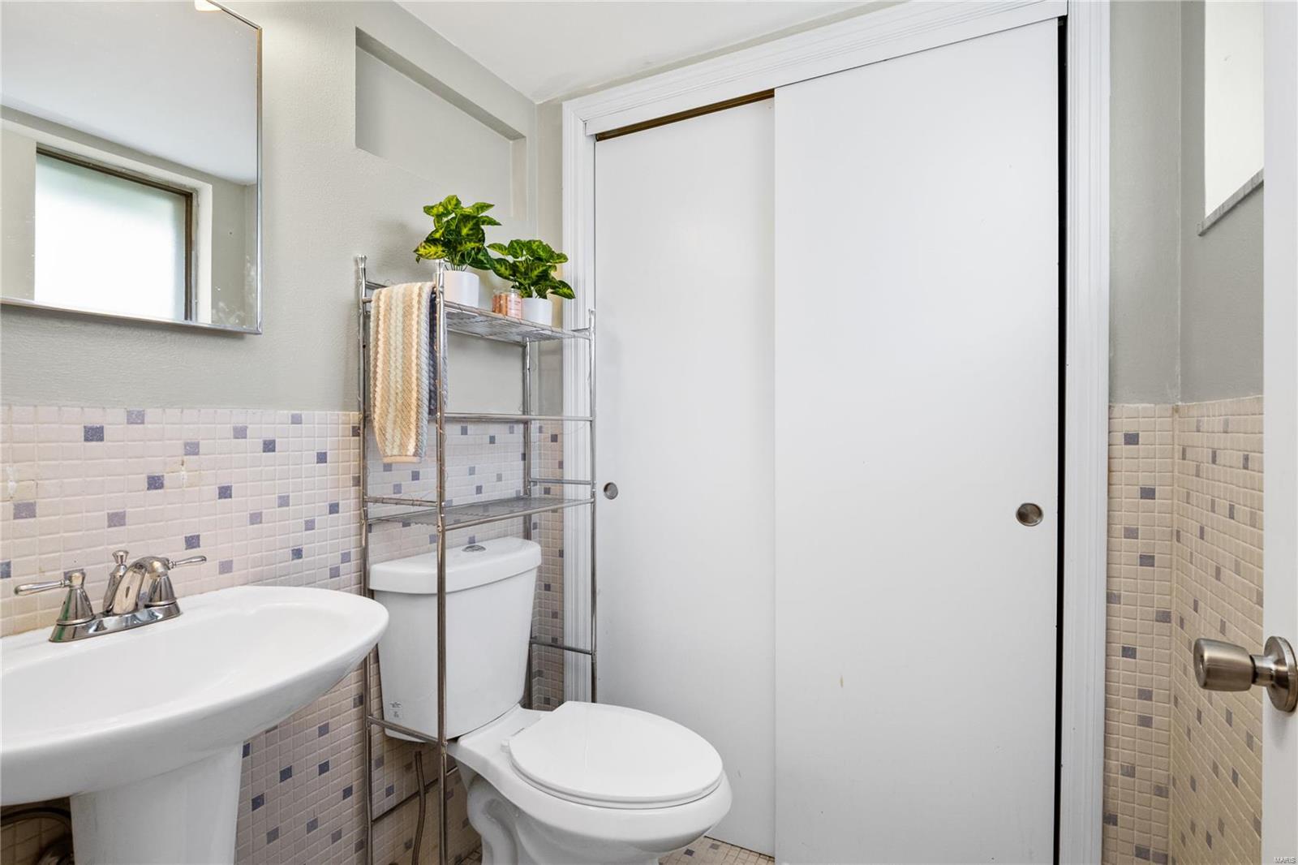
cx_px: 649
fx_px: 577
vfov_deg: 73.7
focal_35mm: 16
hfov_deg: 96.7
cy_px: 432
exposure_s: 1/10
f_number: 10
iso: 500
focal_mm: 8
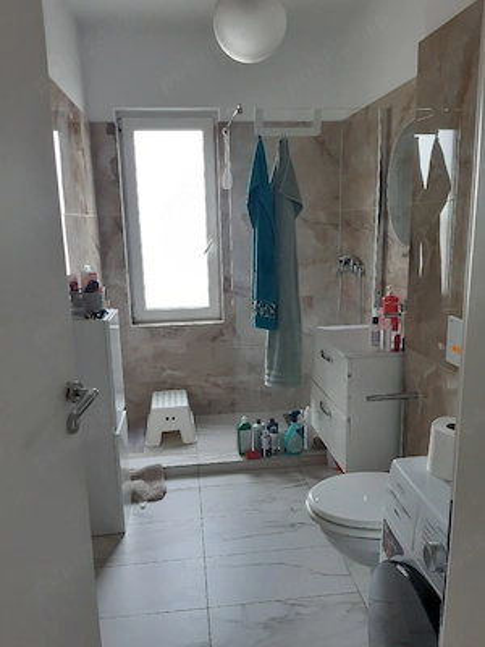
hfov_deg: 53.1
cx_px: 242
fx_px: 486
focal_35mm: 26
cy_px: 324
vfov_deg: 67.3
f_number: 1.7
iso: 200
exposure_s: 1/60.2
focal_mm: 3.92
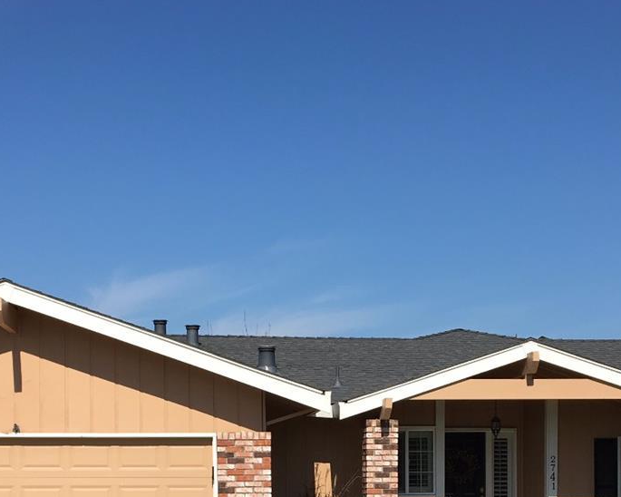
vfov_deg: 23.7
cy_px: 473
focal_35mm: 62
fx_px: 1140
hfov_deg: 30.5
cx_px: 313
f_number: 2.2
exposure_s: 1/2331
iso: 25
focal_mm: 4.15
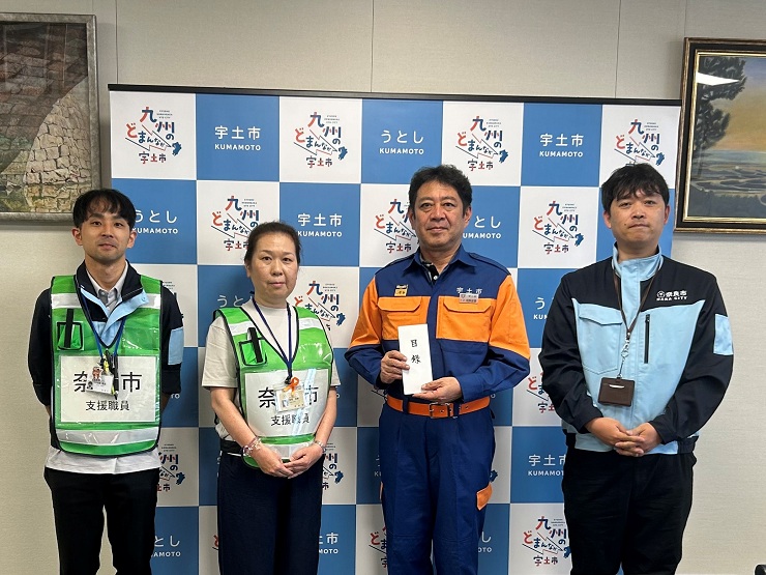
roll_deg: -0.7
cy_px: 288
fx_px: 575
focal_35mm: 26
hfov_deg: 67.3
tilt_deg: -9.0
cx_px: 383
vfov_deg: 53.1
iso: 50
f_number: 1.5
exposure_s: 1/120
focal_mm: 5.7
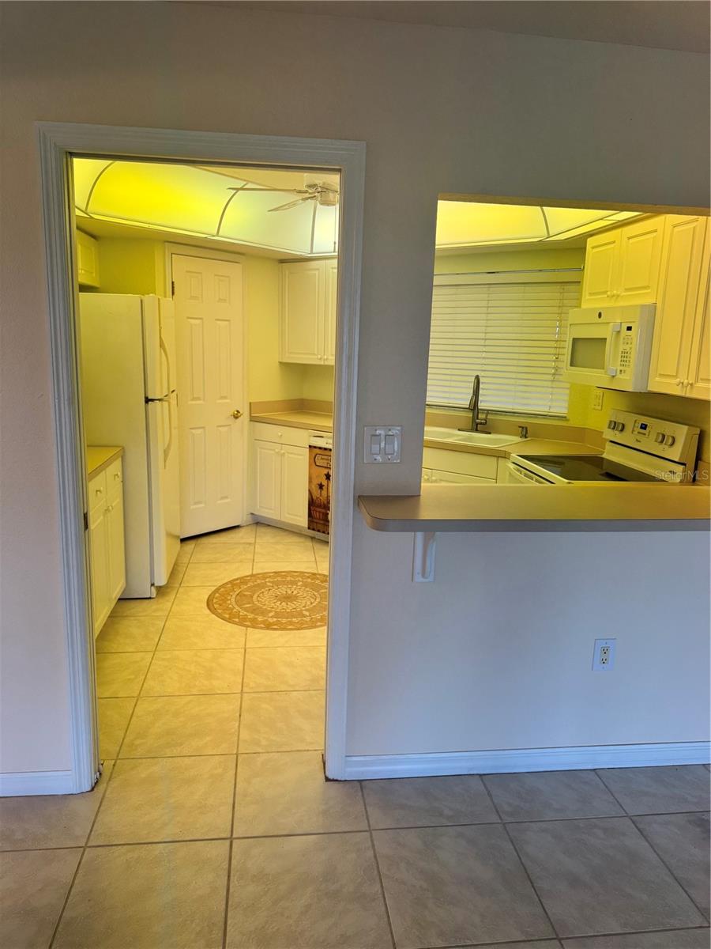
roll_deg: -0.9
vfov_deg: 71.6
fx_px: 657
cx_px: 356
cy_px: 474
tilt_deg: -11.9
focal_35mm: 24
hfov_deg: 56.8
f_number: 1.78
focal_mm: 6.76
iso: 100
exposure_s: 1/120
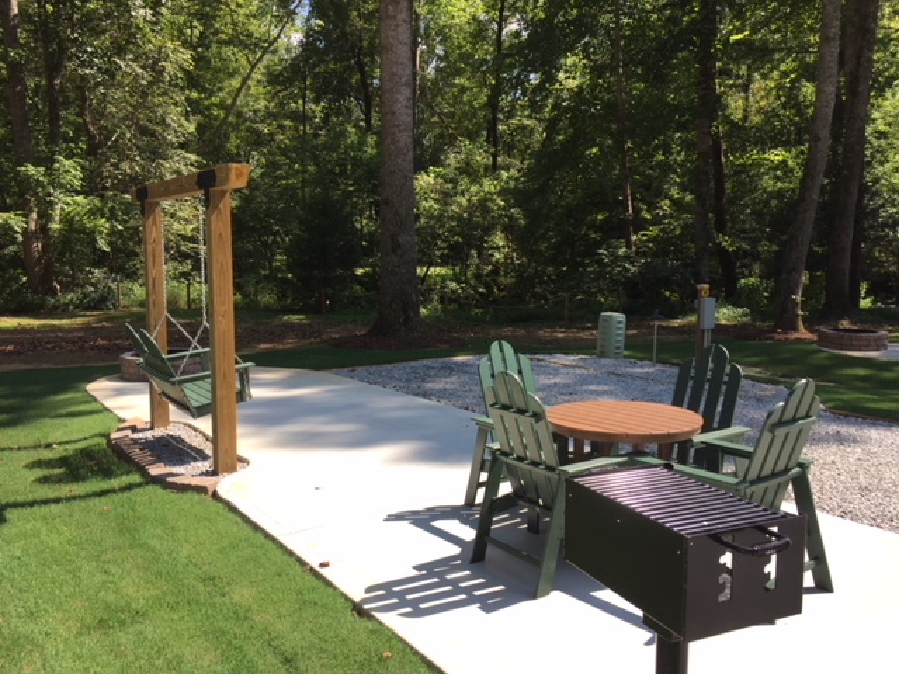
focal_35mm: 29
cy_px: 337
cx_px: 450
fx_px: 753
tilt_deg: -6.0
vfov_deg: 48.2
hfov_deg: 61.7
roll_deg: +0.1
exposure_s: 1/942
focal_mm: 4.15
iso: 32
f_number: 2.2
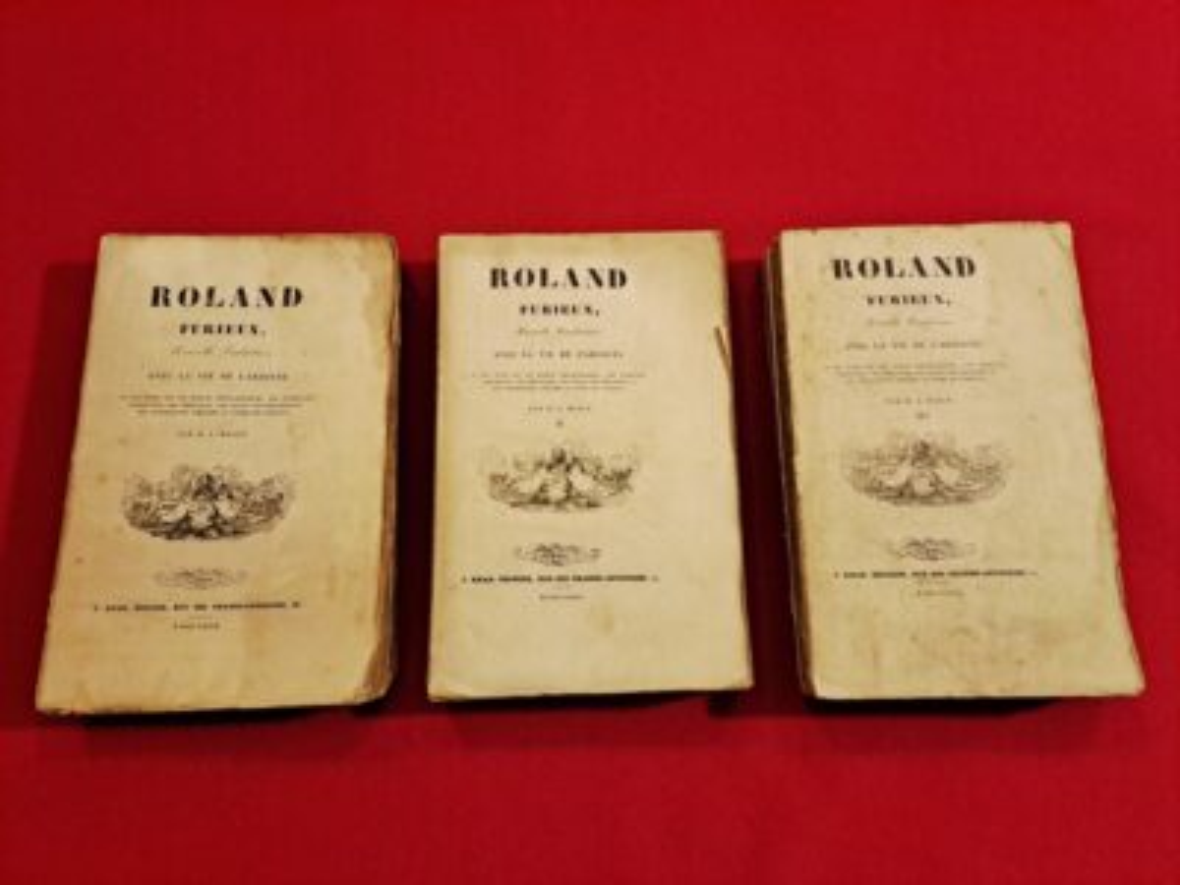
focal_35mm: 25
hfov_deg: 69.4
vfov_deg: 54.9
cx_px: 590
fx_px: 852
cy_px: 442
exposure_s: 1/33
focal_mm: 4.65
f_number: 1.8
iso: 320
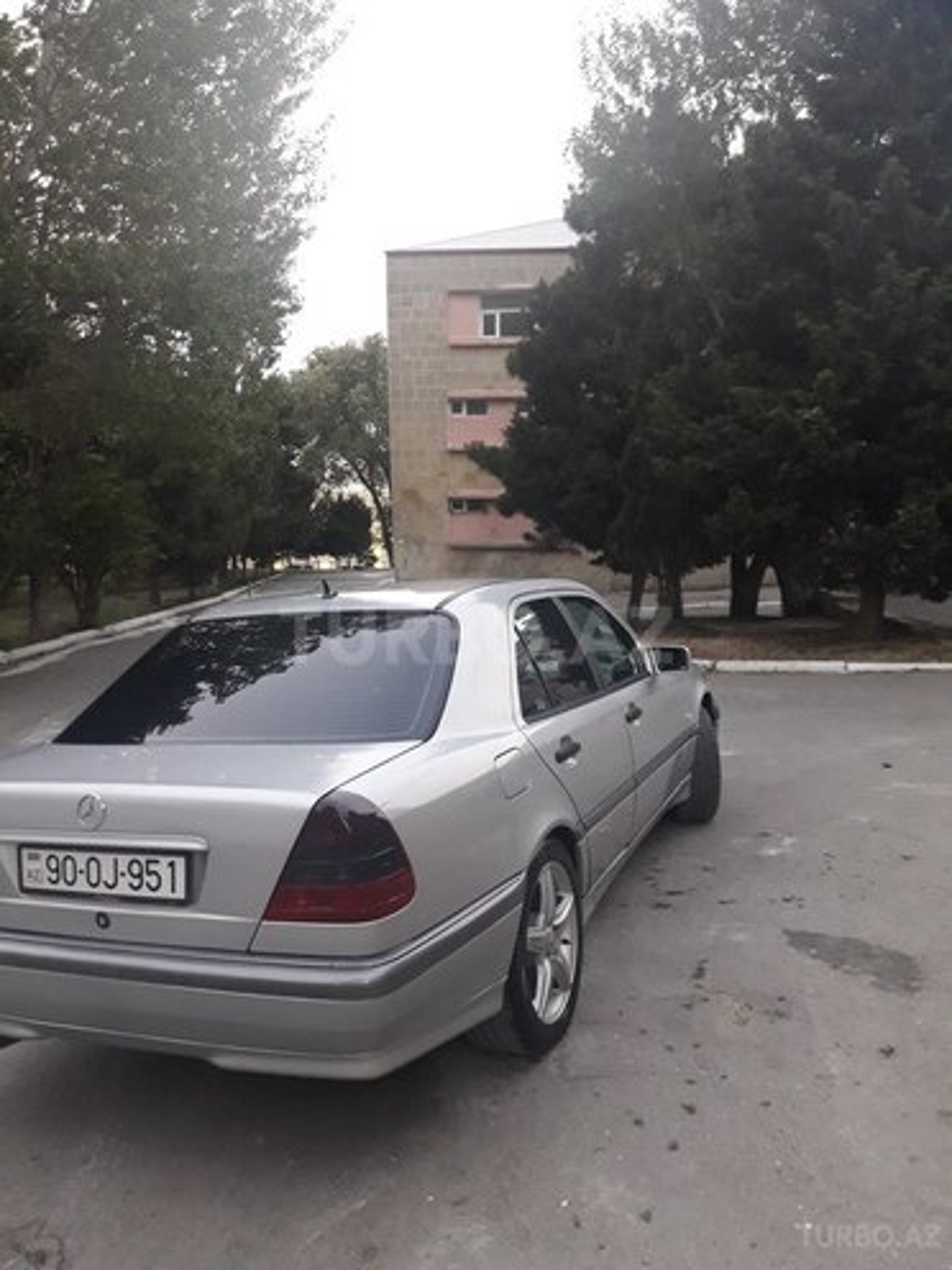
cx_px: 476
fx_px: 1027
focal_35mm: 28
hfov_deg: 49.7
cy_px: 635
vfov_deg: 63.4
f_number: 1.9
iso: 200
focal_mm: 3.7
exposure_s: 1/33
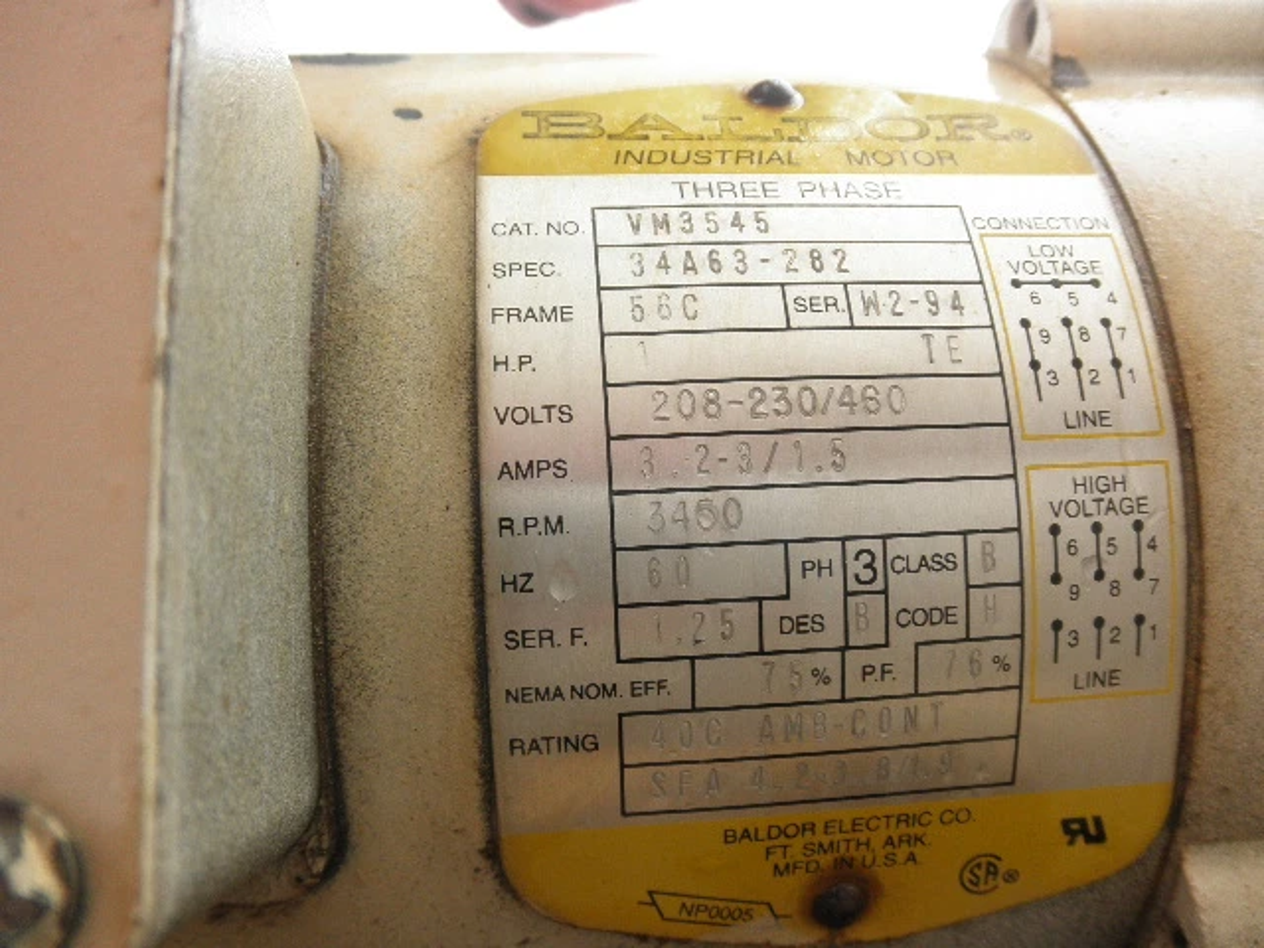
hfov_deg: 63.4
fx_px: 1022
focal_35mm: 28
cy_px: 474
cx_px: 632
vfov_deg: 49.7
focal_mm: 5
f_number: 3
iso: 64
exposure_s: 1/125
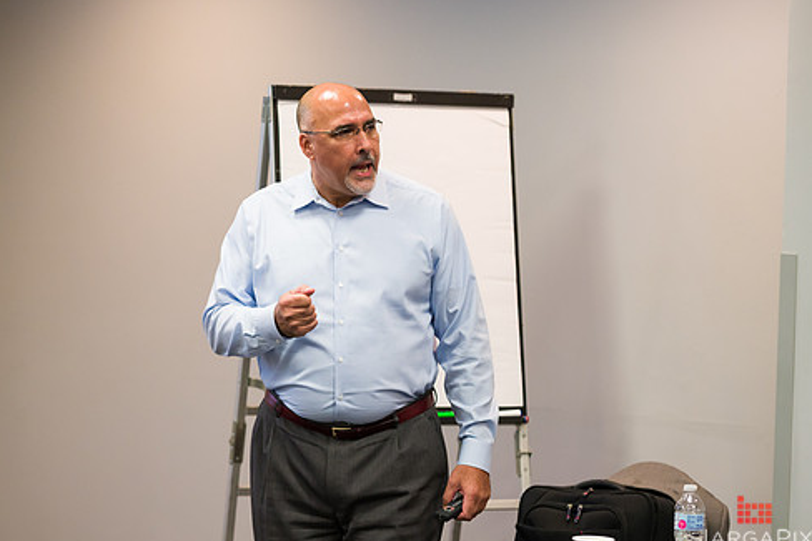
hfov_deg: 15.4
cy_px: 261
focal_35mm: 133
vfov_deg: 10.3
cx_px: 373
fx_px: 2999
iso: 2500
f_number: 3.2
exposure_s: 1/125
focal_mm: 112
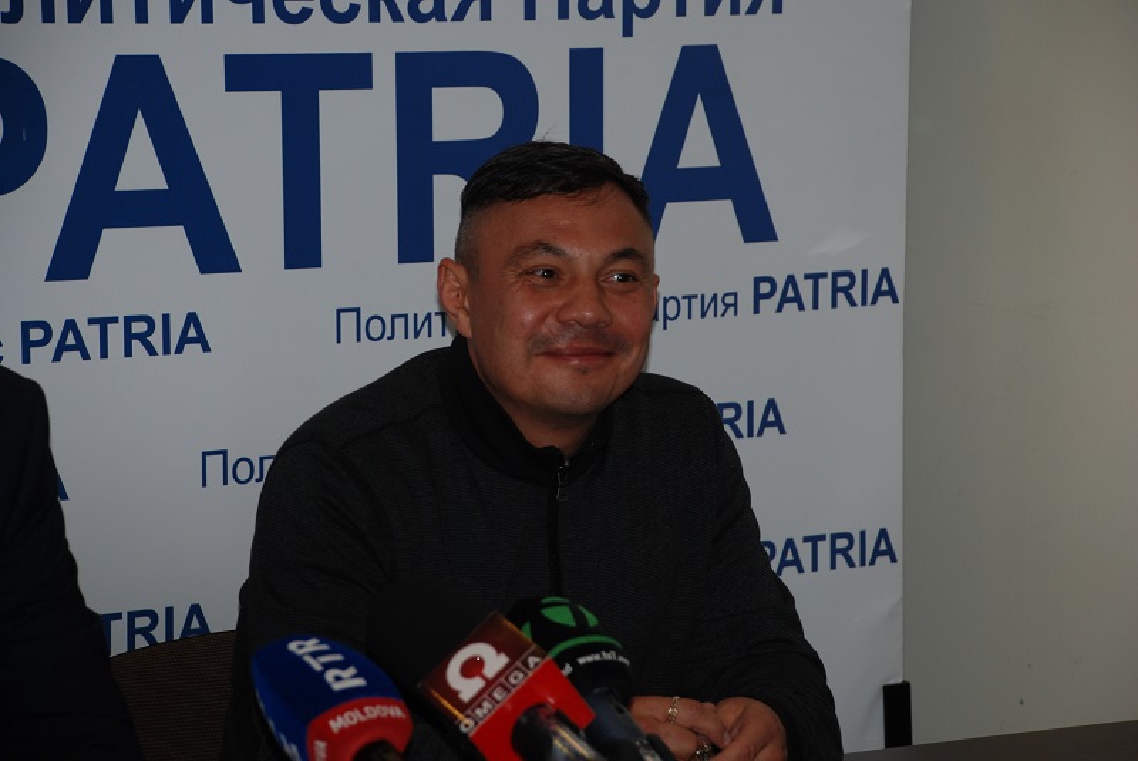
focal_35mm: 135
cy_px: 380
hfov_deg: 15.2
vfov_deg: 10.2
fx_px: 4271
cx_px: 569
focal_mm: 90
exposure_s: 1/60
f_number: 5.6
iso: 200
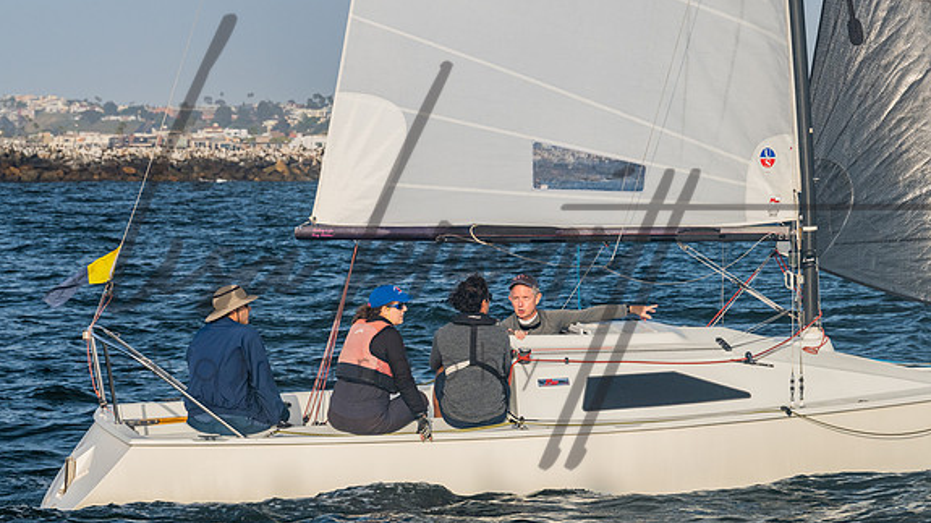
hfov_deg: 15.5
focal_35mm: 139
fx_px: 3430
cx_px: 397
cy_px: 212
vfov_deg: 8.7
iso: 400
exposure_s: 1/800
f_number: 8
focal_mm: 105
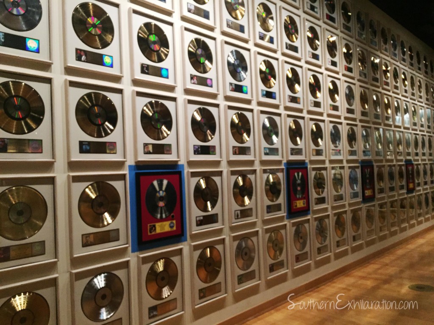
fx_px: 364
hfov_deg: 61.7
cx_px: 217
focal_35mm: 29
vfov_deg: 48.2
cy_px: 162
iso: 250
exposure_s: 1/24
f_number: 2.2
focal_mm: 4.15
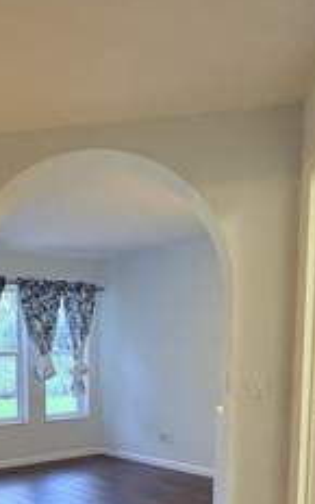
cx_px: 35
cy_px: 424
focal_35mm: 41
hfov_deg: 30.0
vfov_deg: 45.1
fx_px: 563
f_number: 2.2
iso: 320
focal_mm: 2.22
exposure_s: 1/60
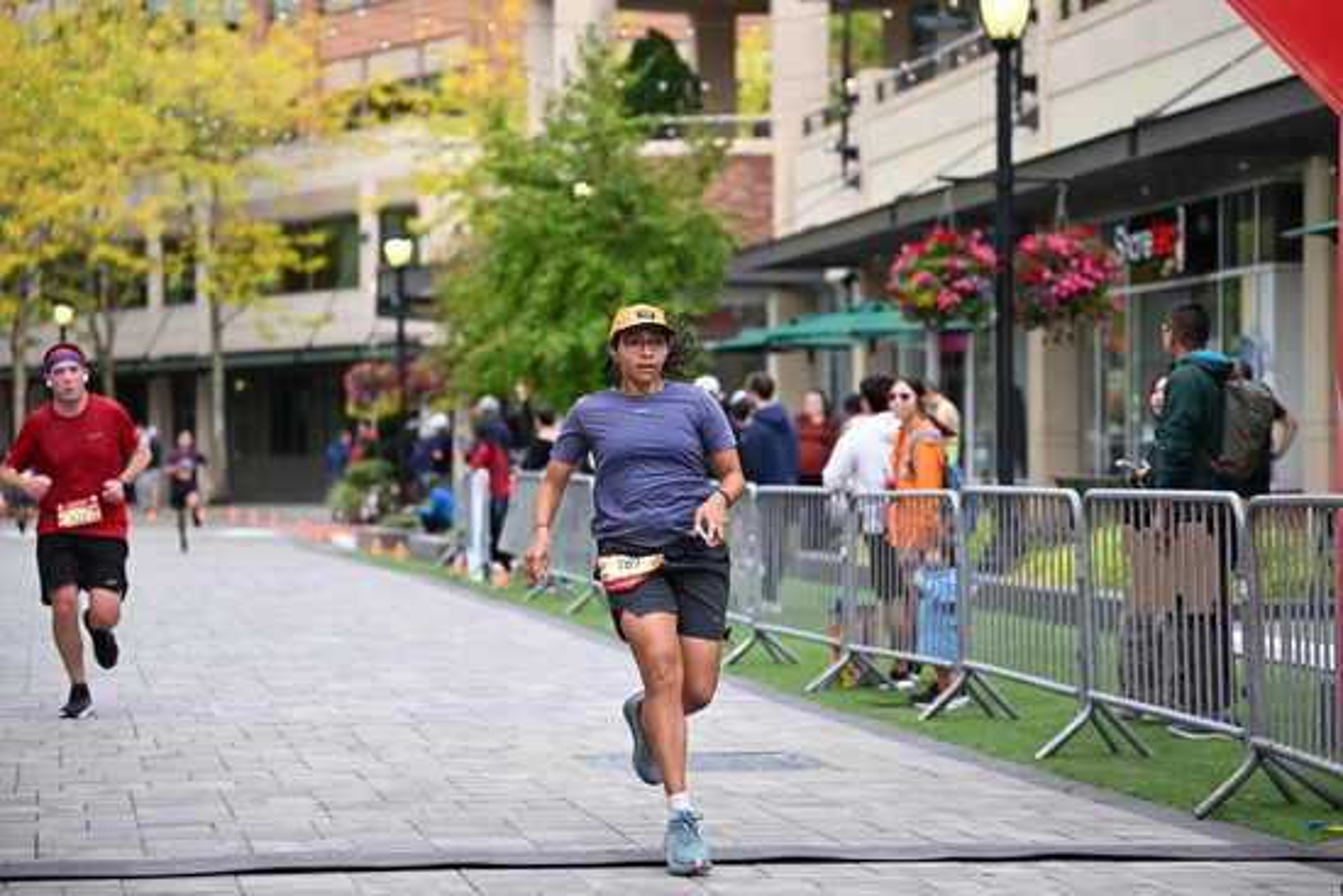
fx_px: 3433
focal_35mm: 92
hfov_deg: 22.1
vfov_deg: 14.9
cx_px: 672
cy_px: 448
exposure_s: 1/2000
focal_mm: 92
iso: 640
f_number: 2.8
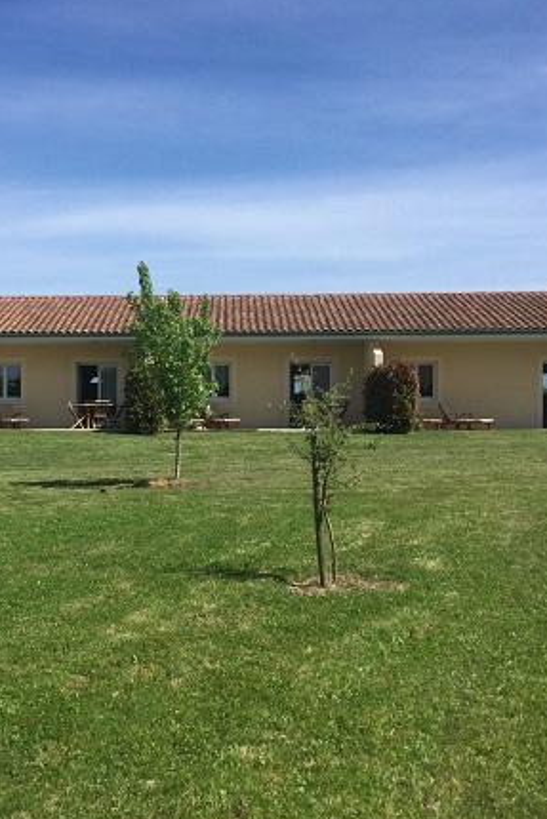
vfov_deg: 43.6
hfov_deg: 29.6
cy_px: 415
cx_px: 172
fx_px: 1025
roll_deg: +0.2
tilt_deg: +2.0
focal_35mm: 45
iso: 25
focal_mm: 3.3
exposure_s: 1/1431
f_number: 2.4
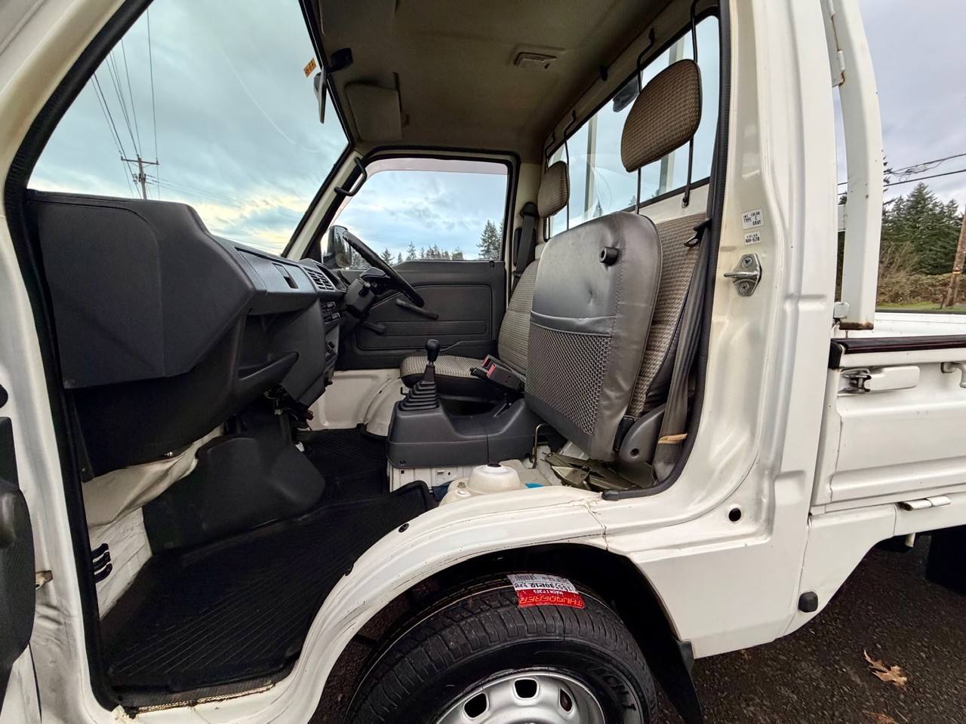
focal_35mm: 14
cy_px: 362
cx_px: 483
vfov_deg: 85.7
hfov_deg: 102.1
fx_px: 391
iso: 320
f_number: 2.2
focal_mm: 2.22
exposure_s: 1/65
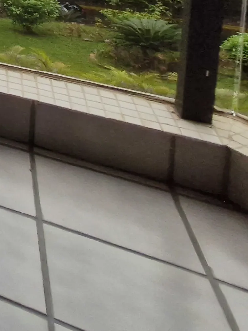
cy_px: -142
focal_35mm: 52
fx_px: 497
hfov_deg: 14.5
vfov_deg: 27.6
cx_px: -372
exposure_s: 1/594
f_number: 2.2
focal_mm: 1.74
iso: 50
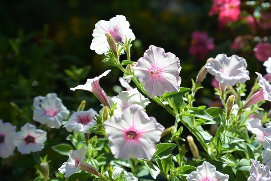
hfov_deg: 18.4
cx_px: 136
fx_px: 836
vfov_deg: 12.4
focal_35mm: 111
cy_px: 90
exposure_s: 1/800
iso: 100
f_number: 5
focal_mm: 41.2
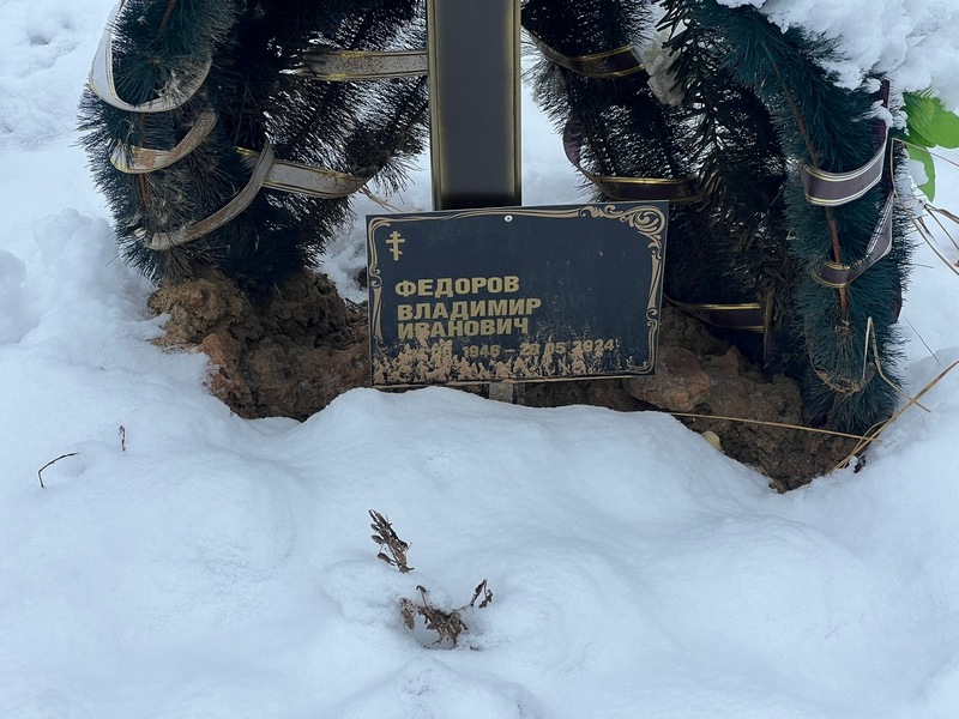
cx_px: 480
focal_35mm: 77
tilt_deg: -38.2
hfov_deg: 25.3
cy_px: 360
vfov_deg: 19.1
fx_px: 2133
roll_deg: +1.8
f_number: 2.8
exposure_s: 1/99
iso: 32
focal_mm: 9
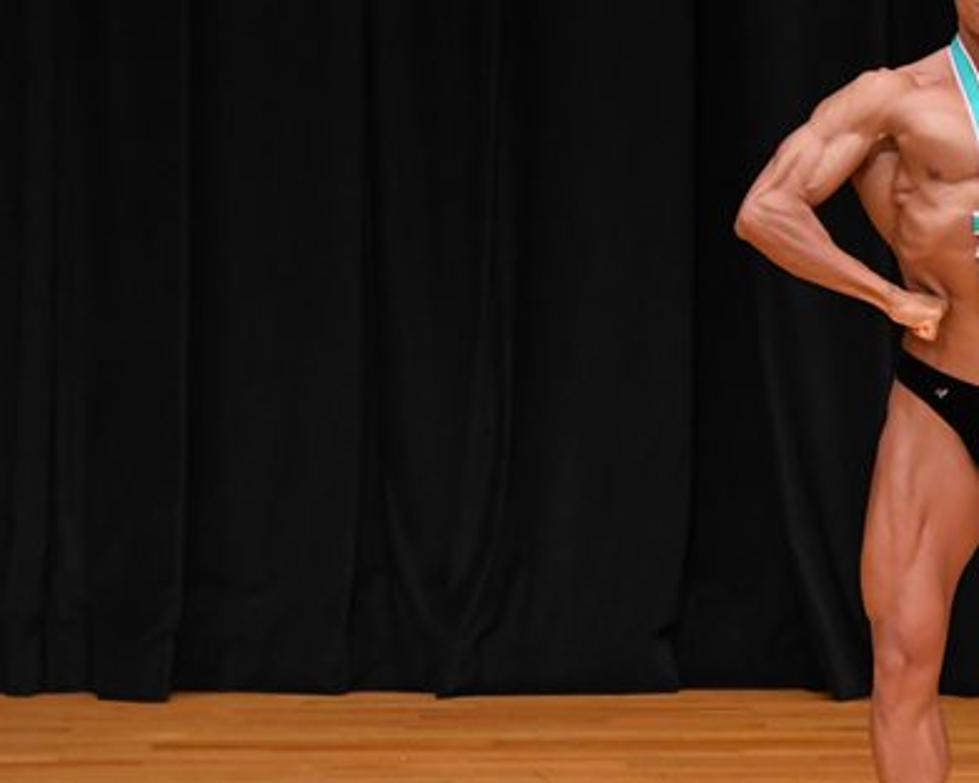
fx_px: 14549
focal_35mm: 502
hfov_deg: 3.9
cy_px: 365
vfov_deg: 3.1
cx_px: 948
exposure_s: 1/400
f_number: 5.6
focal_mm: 180
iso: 3200
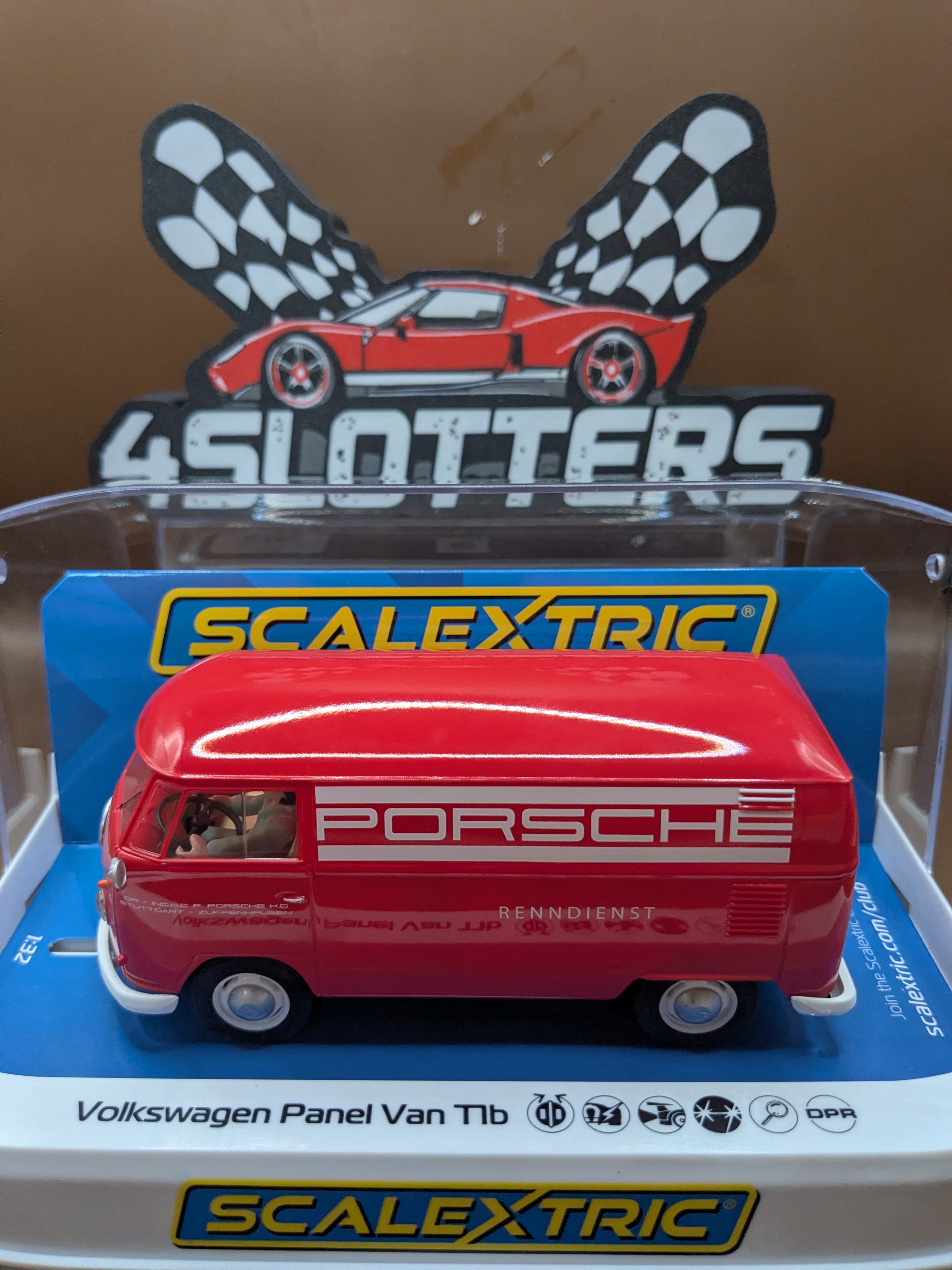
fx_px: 990
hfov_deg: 51.4
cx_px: 476
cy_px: 635
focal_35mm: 27
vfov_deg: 65.3
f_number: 1.73
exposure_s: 1/100
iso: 486
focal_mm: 4.38
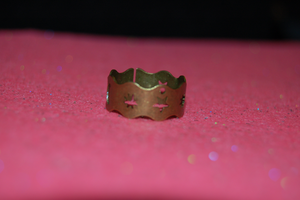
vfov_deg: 16.5
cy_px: 100
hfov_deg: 24.6
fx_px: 687
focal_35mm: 82
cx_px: 150
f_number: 5.6
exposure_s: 1/60
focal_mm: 55
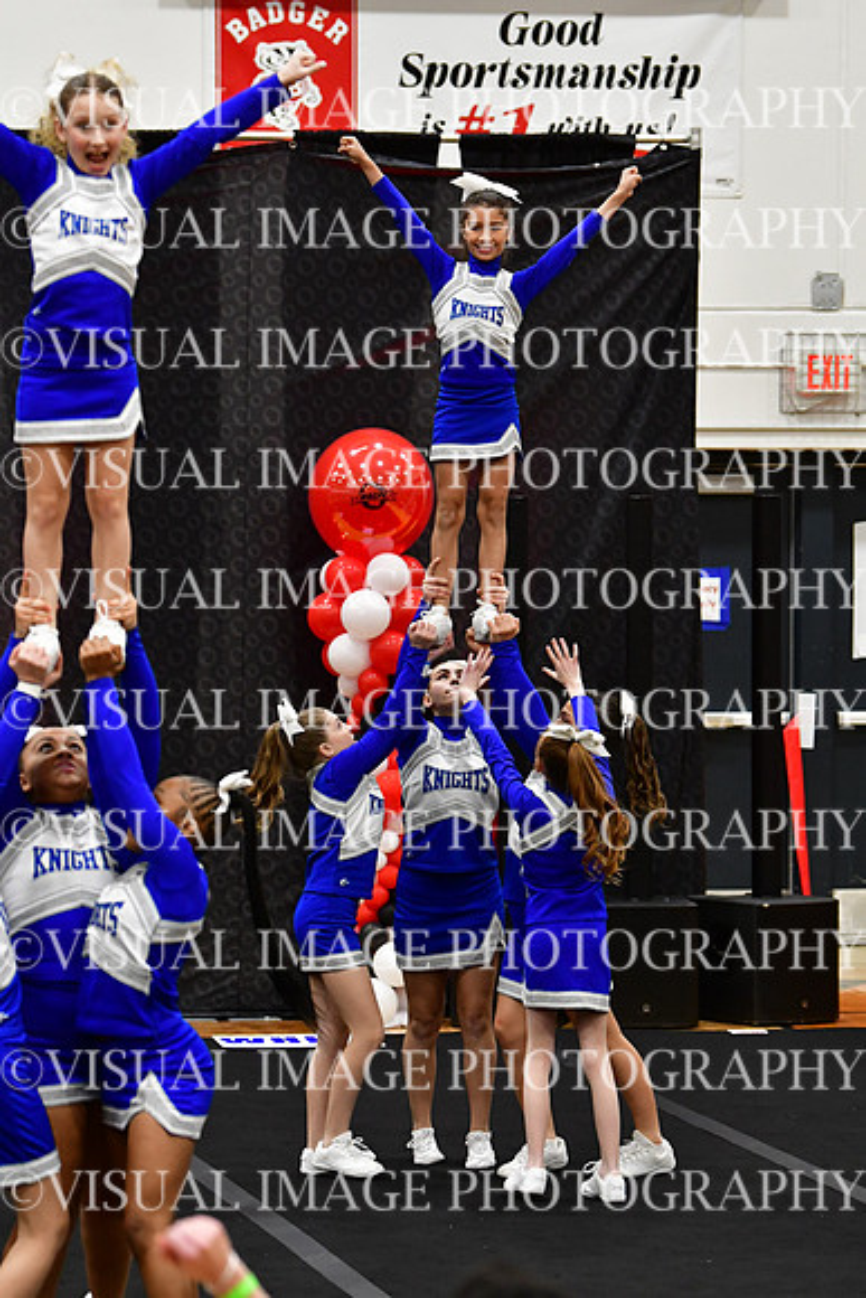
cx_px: 433
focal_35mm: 180
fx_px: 6491
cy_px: 649
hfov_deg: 7.6
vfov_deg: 11.4
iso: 4000
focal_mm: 120
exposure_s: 1/500
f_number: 3.5
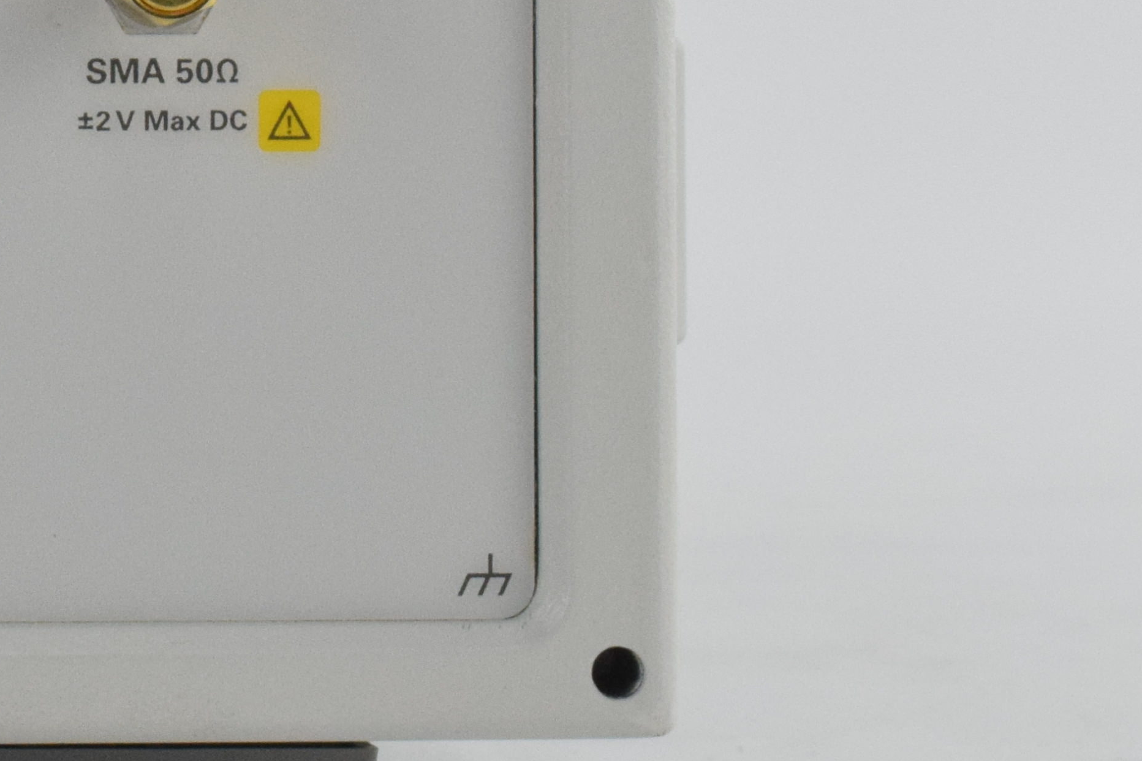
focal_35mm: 266
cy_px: 159
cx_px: -582
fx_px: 8424
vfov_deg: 5.2
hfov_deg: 7.6
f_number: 18
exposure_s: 1/60
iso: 1600
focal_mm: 55
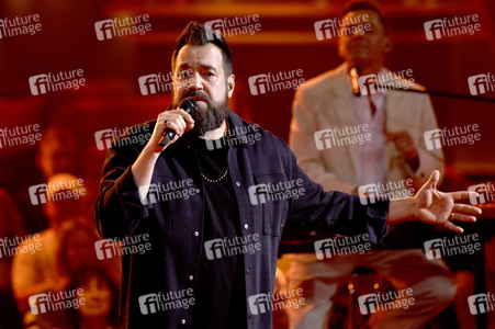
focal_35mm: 460
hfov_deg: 4.5
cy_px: 164
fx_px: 6320
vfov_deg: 3.0
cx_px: 248
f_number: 6.3
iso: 3200
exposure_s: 1/80
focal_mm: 460
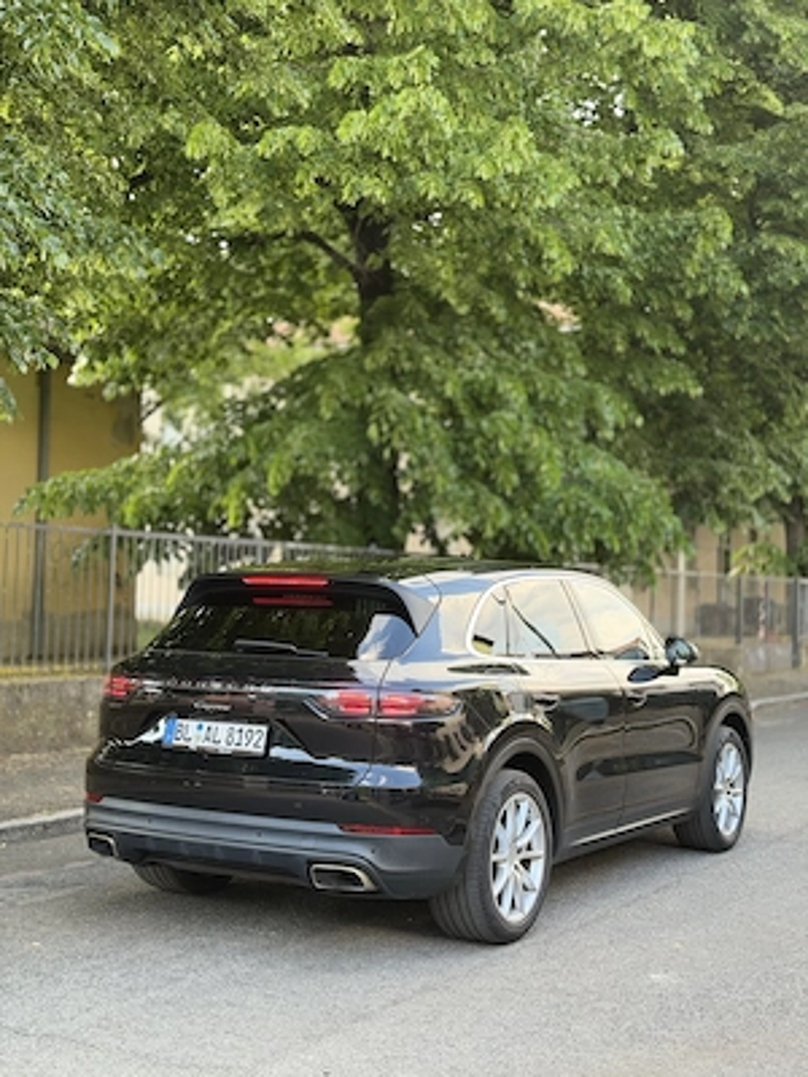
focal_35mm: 48
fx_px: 1494
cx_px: 404
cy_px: 538
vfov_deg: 39.7
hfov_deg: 30.3
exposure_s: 1/178
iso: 80
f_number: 1.78
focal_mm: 6.76
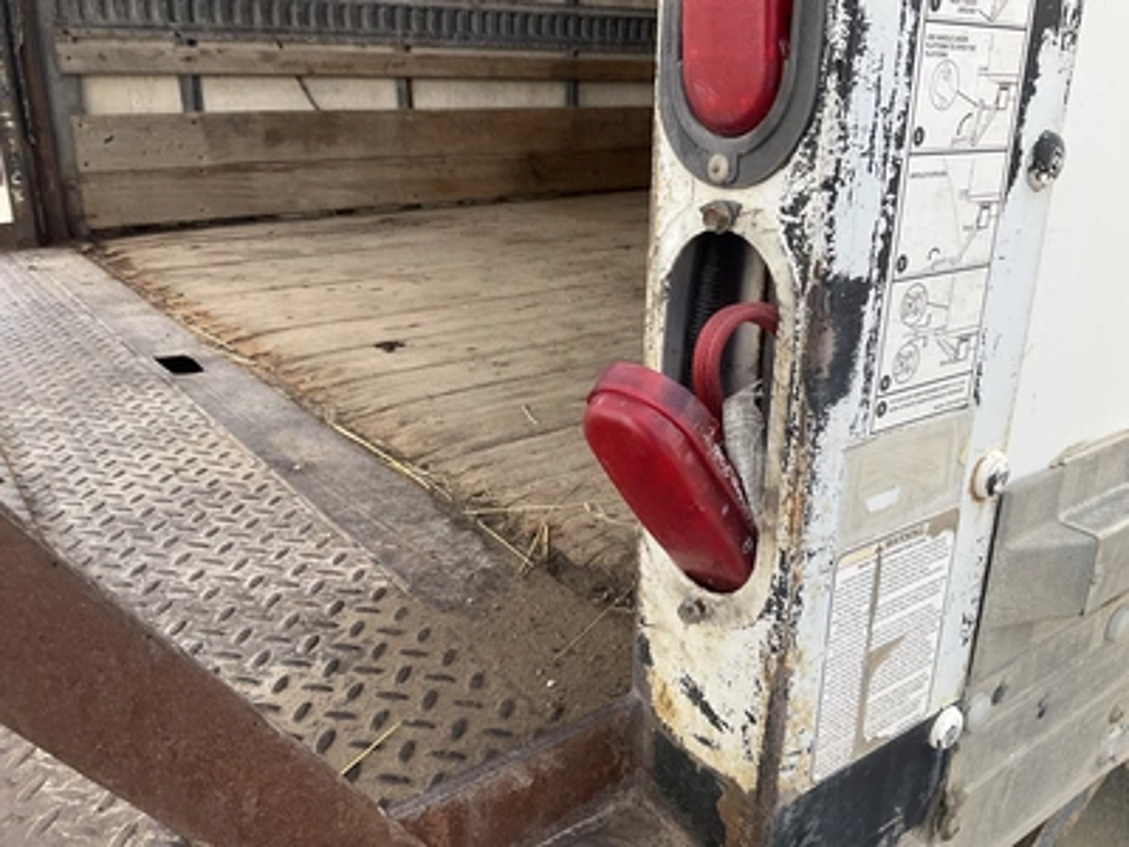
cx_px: 564
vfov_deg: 48.2
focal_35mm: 29
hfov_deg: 61.7
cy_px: 424
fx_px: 946
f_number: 1.8
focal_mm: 3
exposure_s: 1/491
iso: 25
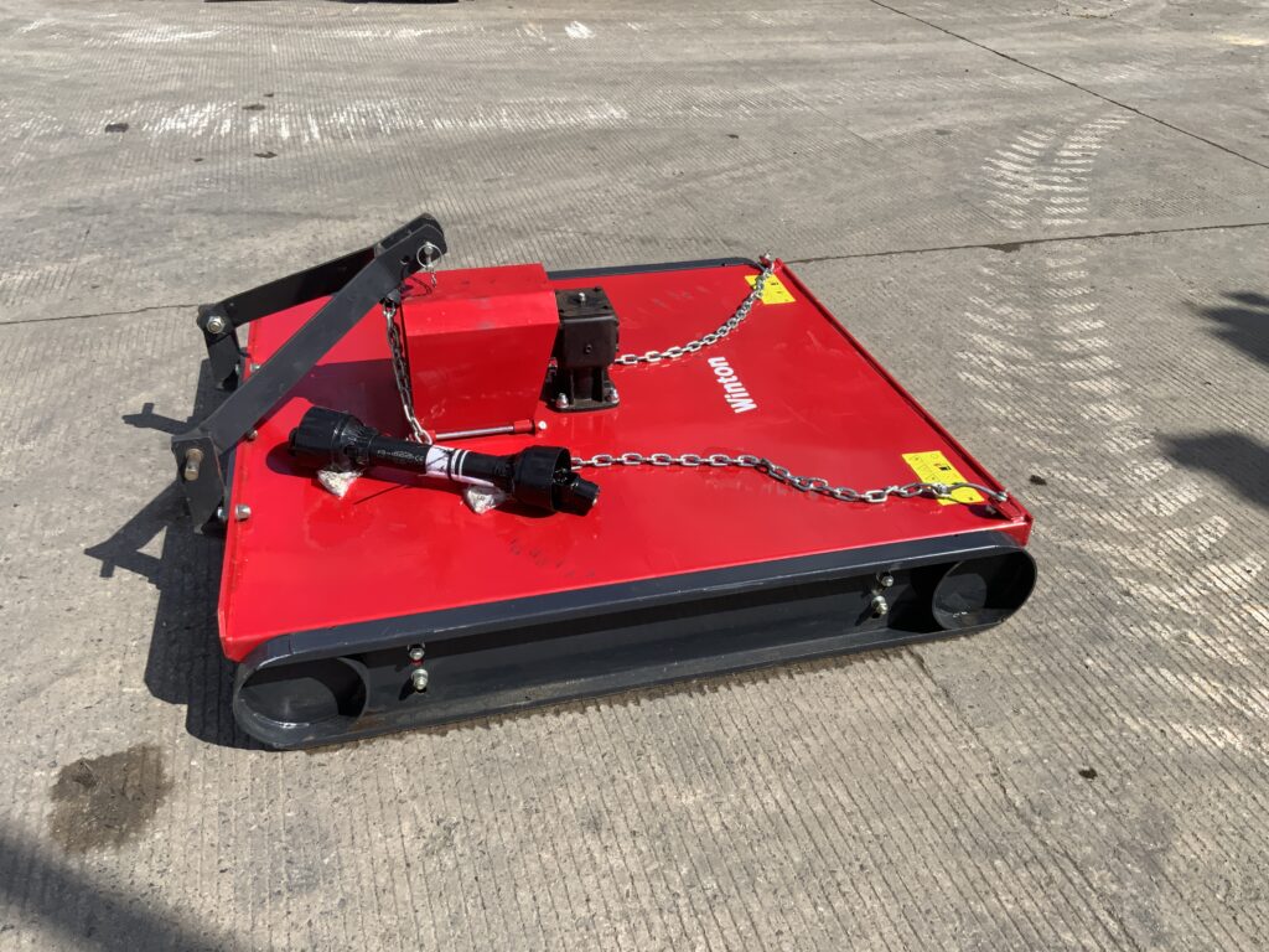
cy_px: 476
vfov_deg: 48.2
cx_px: 634
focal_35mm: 29
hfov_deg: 61.7
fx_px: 1063
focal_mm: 3
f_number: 1.8
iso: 16
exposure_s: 1/2058
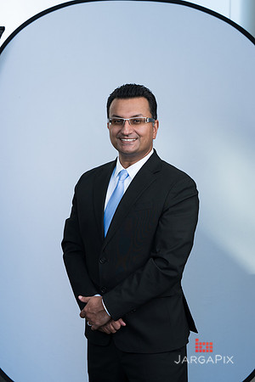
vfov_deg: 22.6
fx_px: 956
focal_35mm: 90
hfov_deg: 15.2
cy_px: 191
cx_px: 128
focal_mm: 90
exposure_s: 1/160
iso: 640
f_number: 5.6
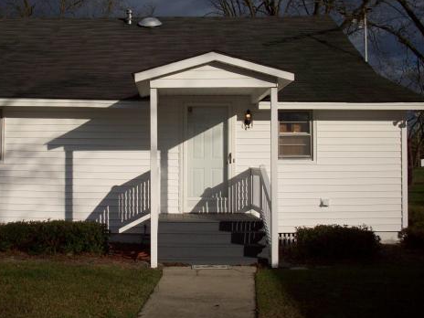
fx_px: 625
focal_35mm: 51
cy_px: 153
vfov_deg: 28.6
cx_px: 138
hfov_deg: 37.1
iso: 80
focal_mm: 6.2
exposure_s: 1/1050
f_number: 5.6
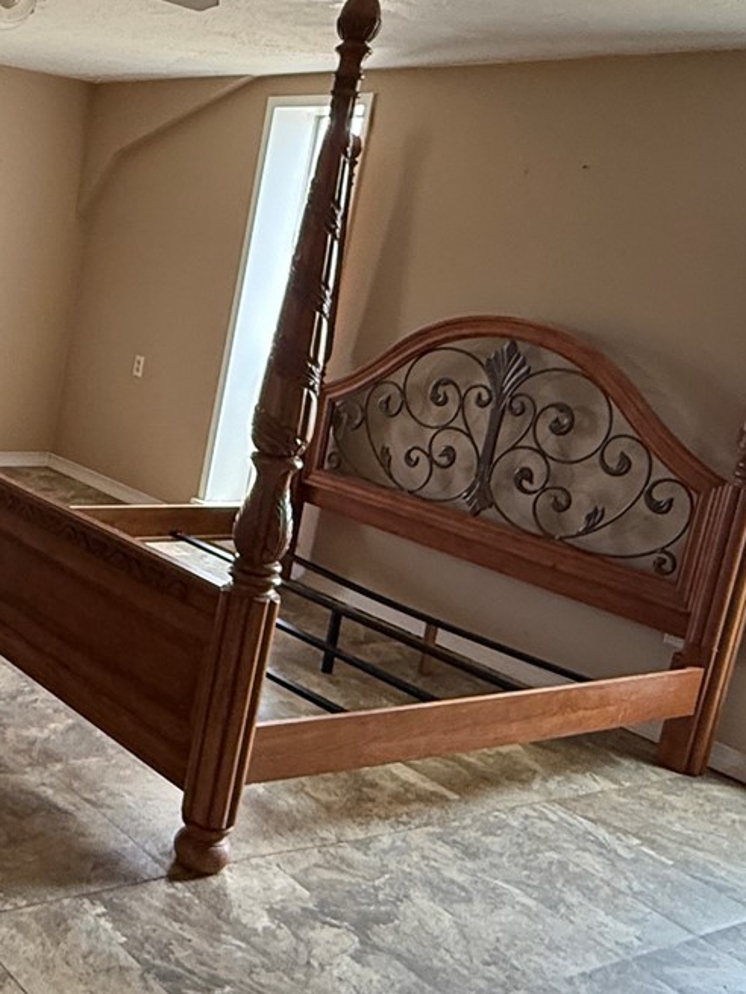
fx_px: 1178
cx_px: -77
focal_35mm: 41
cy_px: 438
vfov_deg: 45.7
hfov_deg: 31.2
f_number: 2.2
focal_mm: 2.22
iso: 320
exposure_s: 1/85
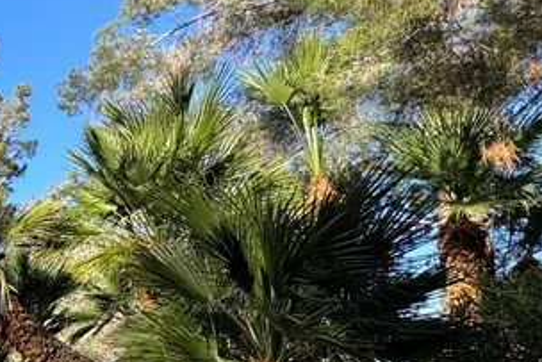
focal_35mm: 49
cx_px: -310
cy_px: 314
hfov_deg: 26.3
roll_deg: -0.4
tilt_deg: +6.9
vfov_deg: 26.8
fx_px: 738
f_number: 2.2
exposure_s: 1/879
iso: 40
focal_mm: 2.22
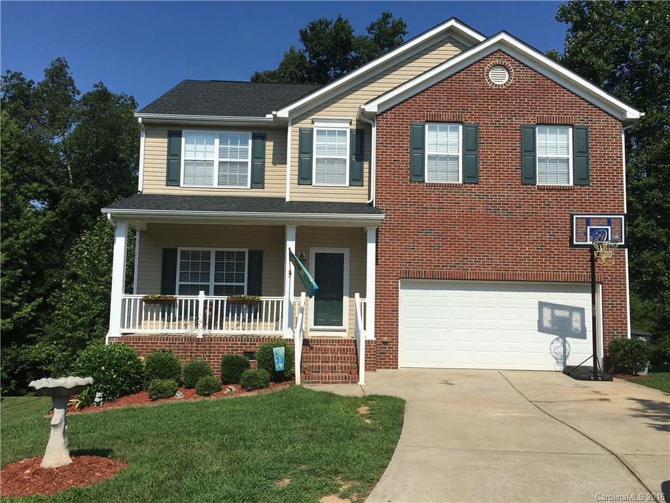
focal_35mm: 29
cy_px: 252
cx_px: 335
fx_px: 561
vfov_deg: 48.2
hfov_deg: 61.7
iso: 25
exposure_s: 1/3344
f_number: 2.2
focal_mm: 4.15
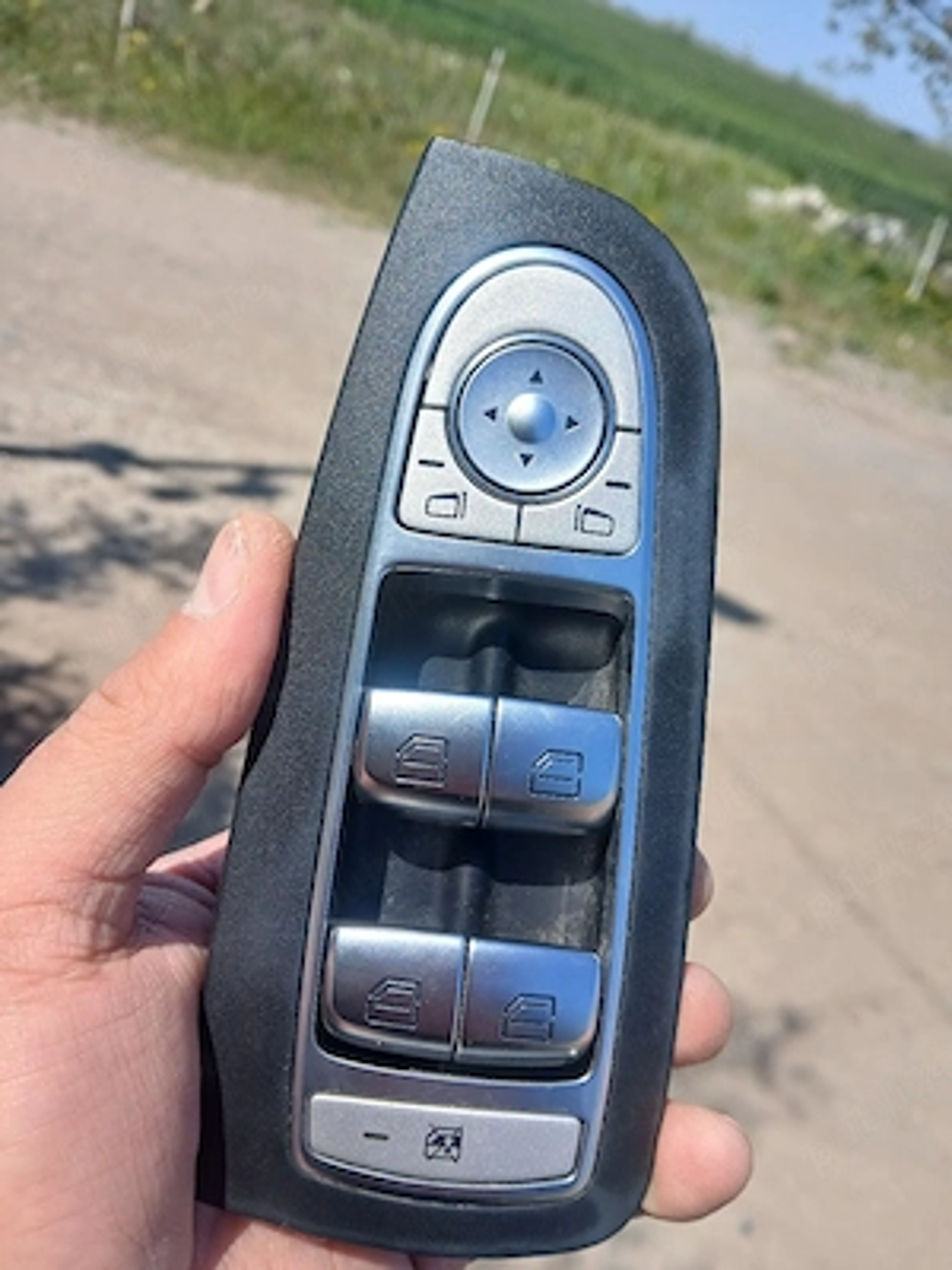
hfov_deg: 53.1
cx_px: 476
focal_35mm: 26
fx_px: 953
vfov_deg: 67.3
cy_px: 635
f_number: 1.8
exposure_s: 1/417
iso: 20
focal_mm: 3.98
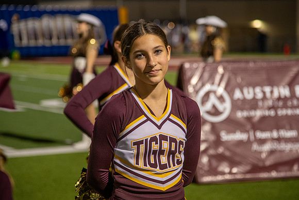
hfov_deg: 14.8
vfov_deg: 9.9
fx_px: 1155
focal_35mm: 139
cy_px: 100
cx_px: 159
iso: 640
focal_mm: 120
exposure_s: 1/100
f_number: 4
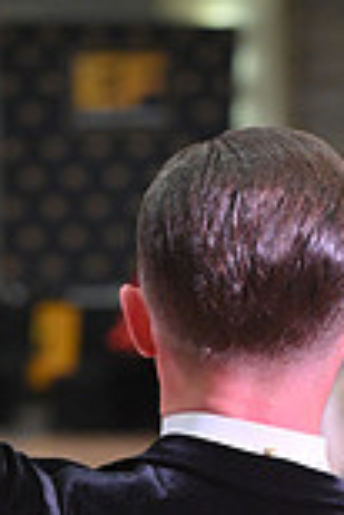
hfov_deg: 3.8
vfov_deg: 5.7
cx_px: 175
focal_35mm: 358
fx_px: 5119
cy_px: 806
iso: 3200
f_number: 5
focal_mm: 95
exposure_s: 1/400
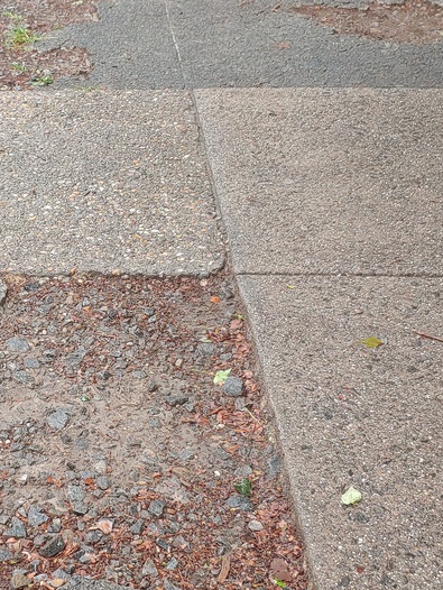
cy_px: 308
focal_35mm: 57
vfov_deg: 33.8
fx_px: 972
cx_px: 33
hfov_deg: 24.8
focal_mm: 4.23
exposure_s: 1/120
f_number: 1.5
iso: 50
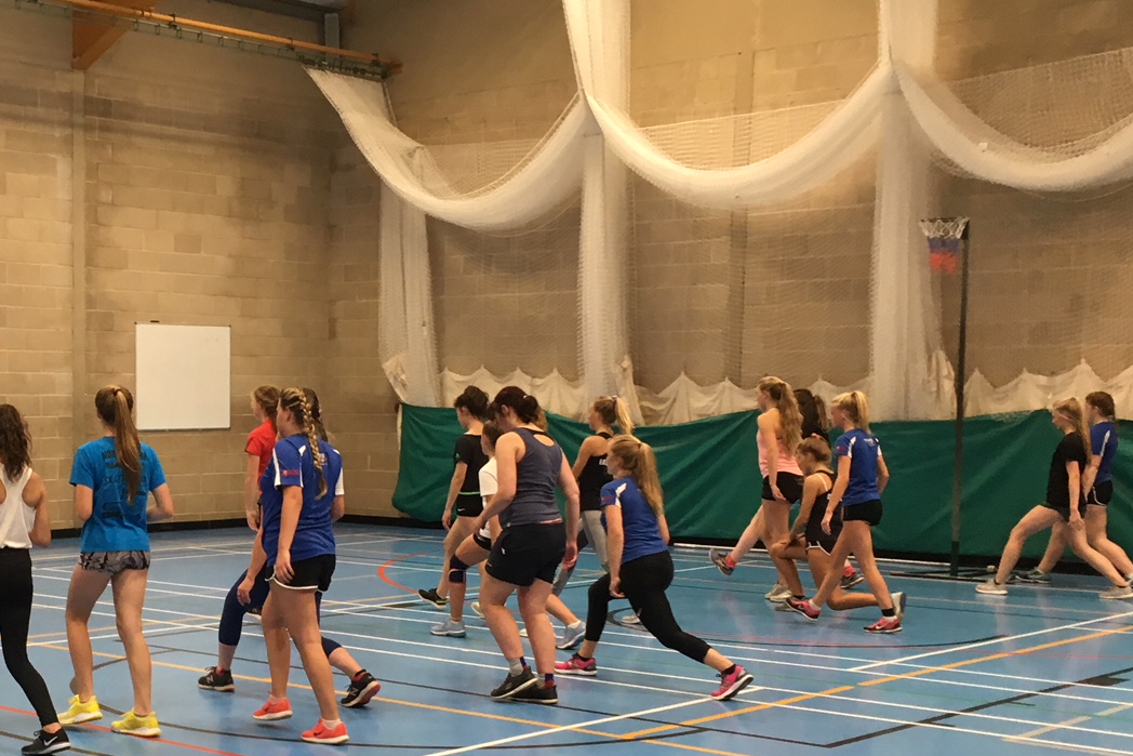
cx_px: 181
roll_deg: +0.3
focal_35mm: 58
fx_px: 1826
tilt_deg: -5.8
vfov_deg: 23.1
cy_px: 591
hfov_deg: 33.2
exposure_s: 1/33
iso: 50
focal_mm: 4.15
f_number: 2.2
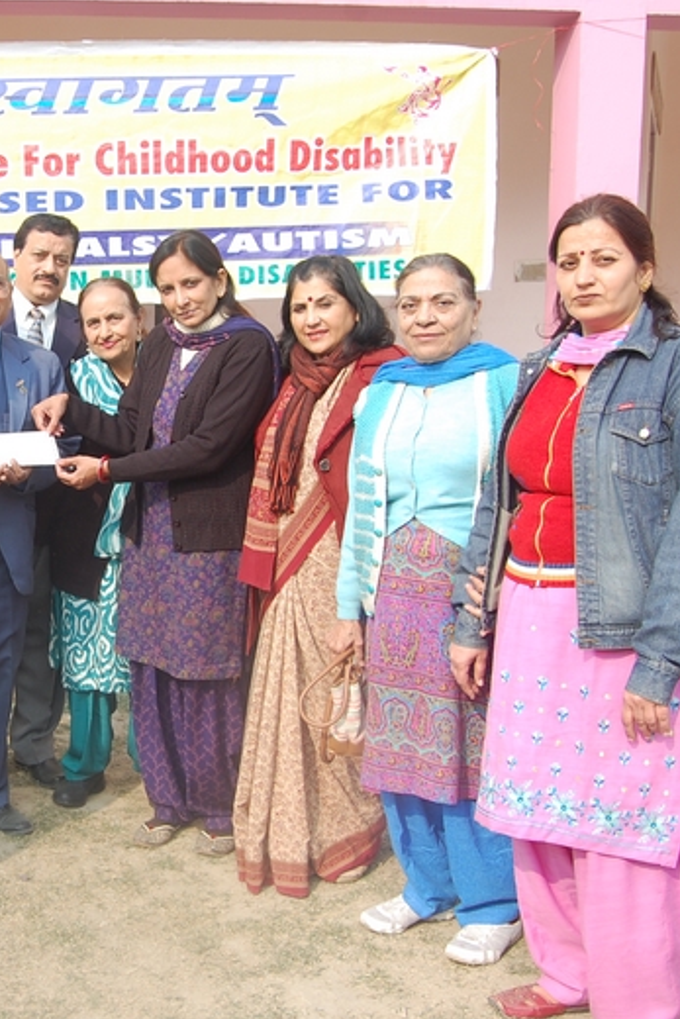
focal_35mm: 44
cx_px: 24
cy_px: 508
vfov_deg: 44.7
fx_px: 1239
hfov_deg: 29.0
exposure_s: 1/200
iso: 200
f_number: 7.1
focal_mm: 19
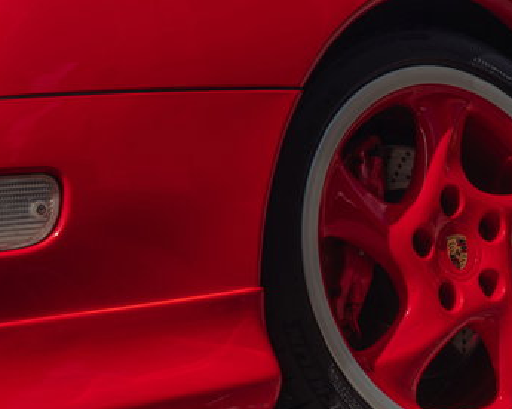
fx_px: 1106
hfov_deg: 25.9
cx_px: 352
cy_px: 177
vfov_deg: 21.0
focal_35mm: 73
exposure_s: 1/320
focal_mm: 35
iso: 100
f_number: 5.6
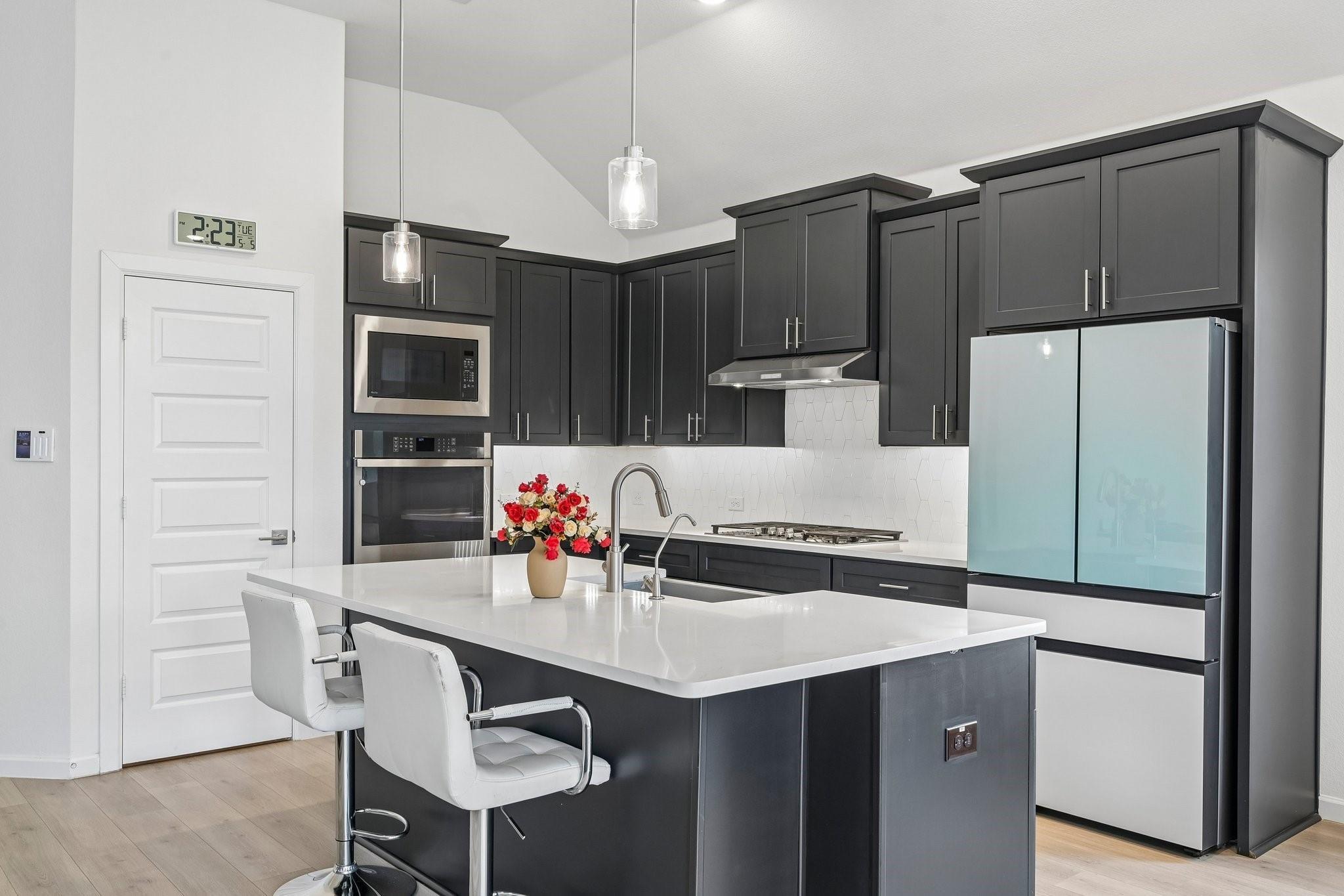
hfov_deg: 67.4
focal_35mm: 27
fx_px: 1008
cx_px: 672
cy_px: 448
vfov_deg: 47.9
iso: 400
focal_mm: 27
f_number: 8
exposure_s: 1/15
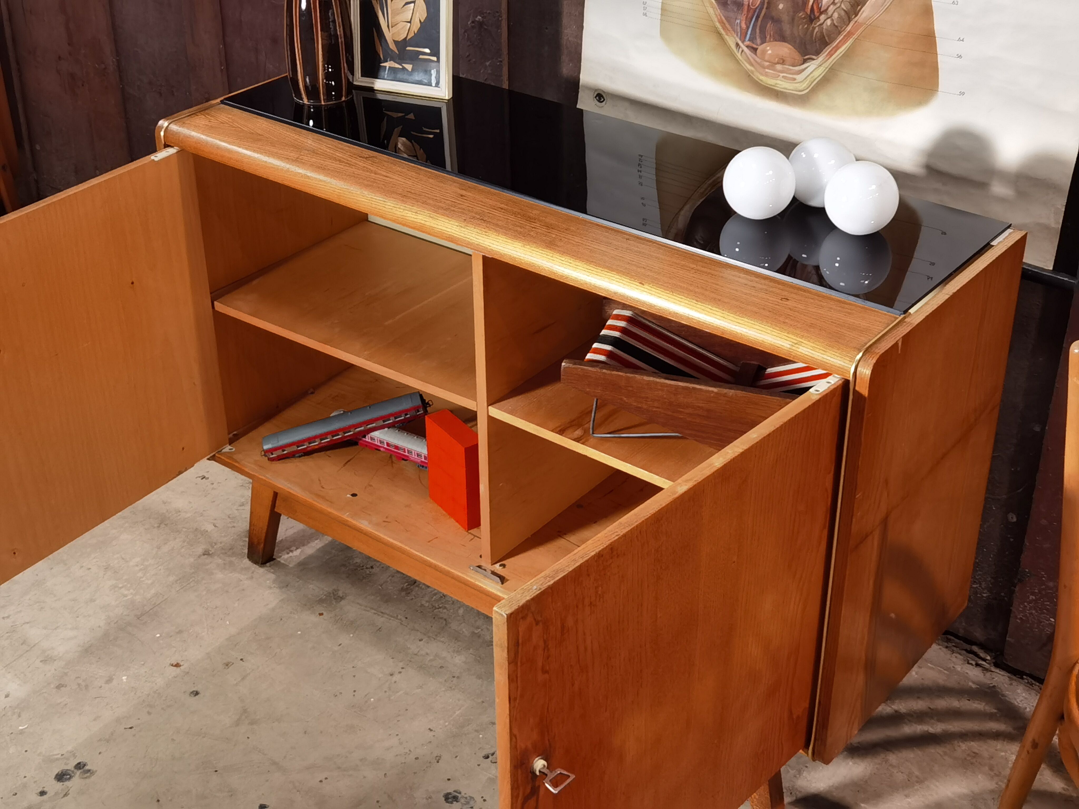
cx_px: 540
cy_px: 404
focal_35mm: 49
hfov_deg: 38.9
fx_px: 1527
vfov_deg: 29.7
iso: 160
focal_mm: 6.71
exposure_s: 1/50
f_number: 1.9
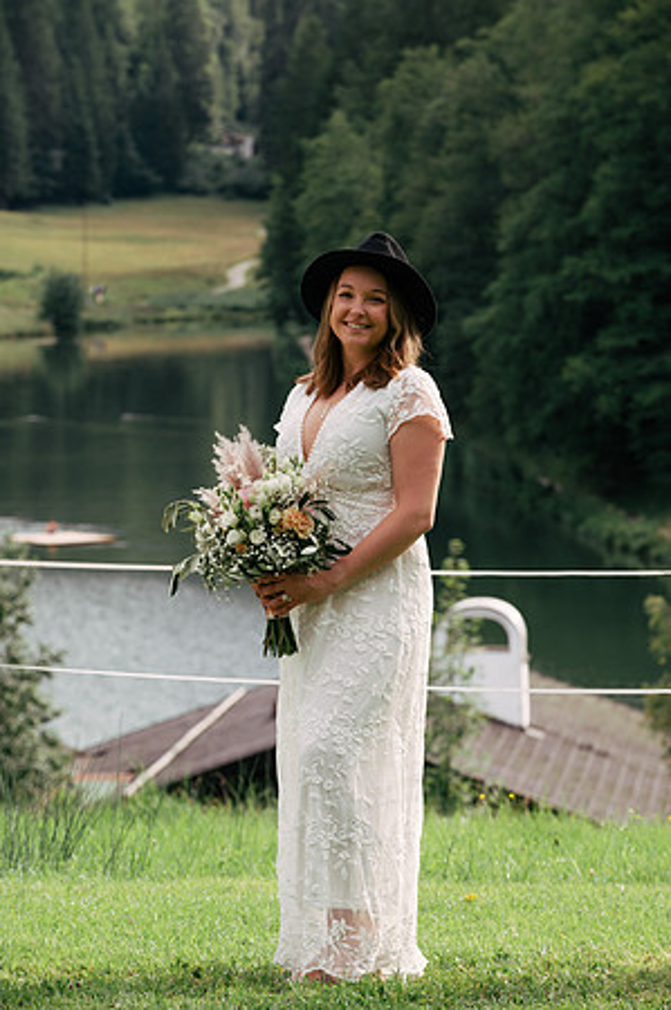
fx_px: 4483
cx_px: 336
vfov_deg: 12.9
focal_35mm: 160
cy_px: 505
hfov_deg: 8.6
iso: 500
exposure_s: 1/250
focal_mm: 160
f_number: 10
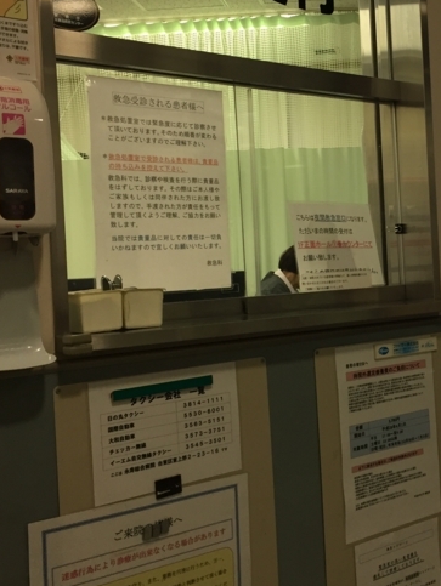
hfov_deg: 29.6
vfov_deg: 39.6
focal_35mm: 48
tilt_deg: +0.8
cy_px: 260
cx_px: 357
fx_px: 814
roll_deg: +2.6
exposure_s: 1/30
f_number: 2.2
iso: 32
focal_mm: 4.15
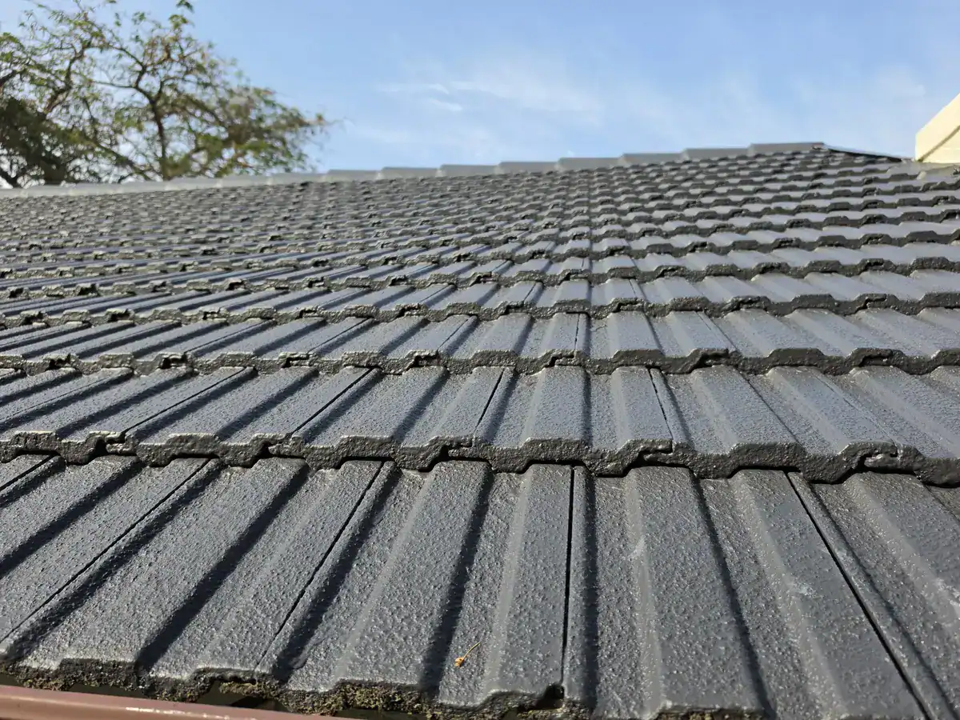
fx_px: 638
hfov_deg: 73.9
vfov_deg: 58.9
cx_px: 480
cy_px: 360
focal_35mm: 23
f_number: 1.4
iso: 64
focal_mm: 6.5
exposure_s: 1/3092
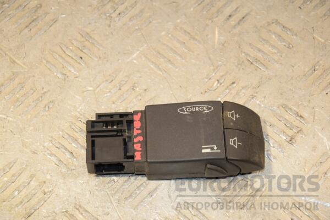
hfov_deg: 17.1
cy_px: 110
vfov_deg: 11.4
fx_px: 1100
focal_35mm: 120
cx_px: 165
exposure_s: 1/200
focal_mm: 80
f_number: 6.3
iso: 800
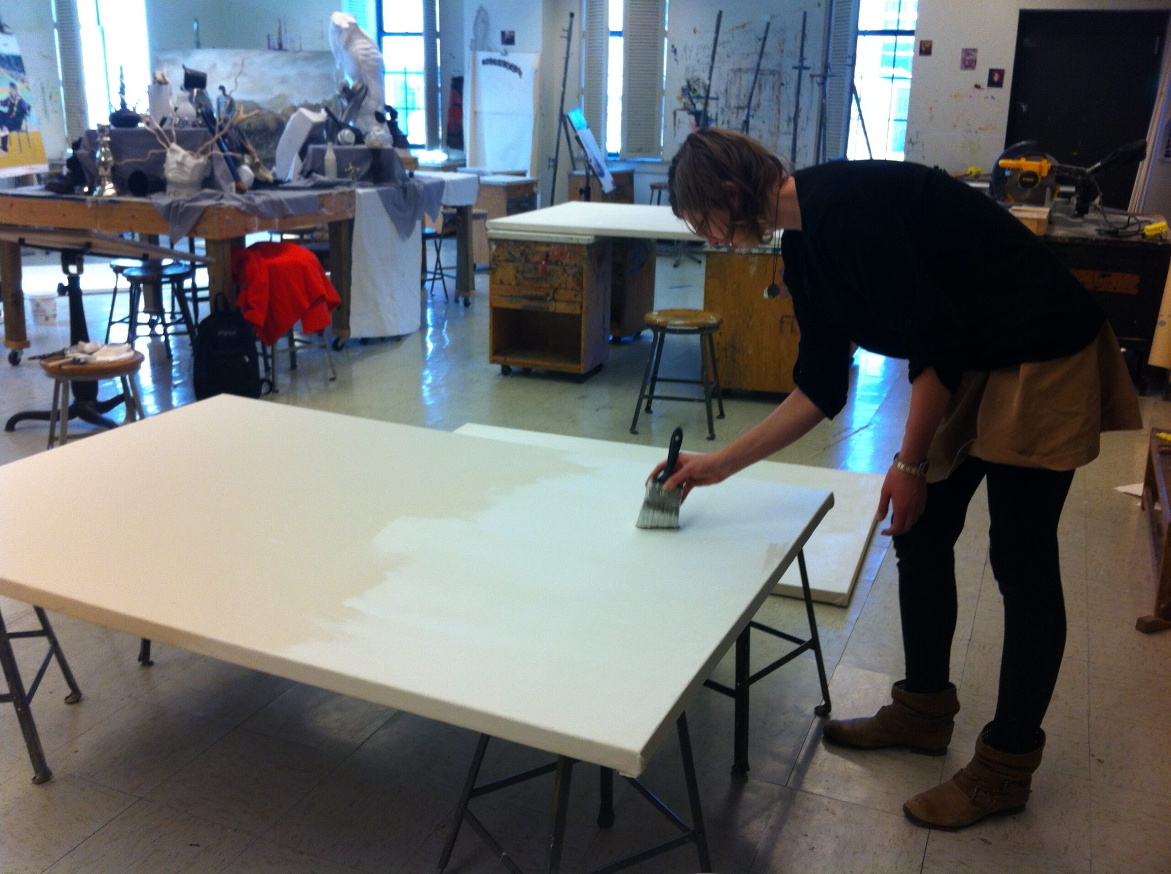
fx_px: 1182
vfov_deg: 40.6
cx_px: 586
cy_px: 437
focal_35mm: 35
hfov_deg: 52.7
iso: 100
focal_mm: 3.85
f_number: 2.8
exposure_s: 1/60
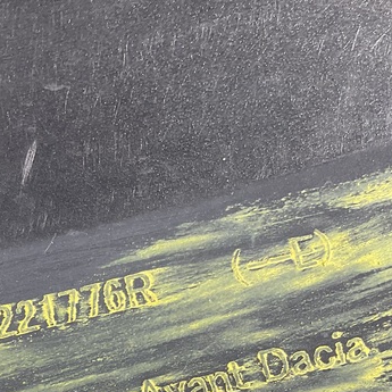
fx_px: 961
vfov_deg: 22.4
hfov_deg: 22.5
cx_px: 34
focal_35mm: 75
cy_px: 366
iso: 64
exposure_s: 1/120
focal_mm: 3
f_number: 1.8
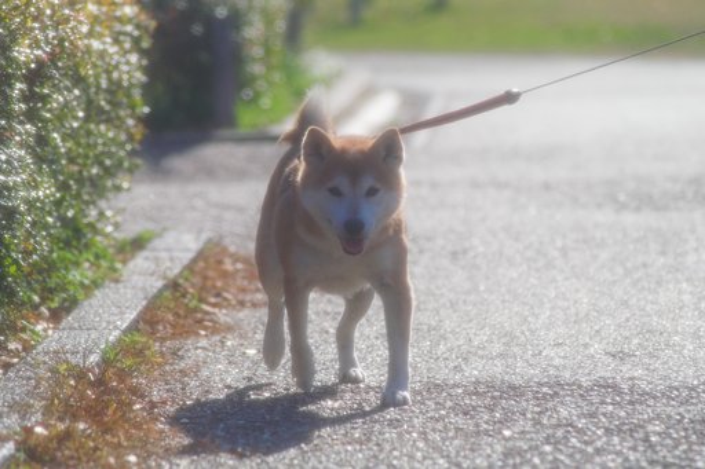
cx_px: 352
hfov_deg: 6.5
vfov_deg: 4.4
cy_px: 234
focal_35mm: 315
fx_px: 6166
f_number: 6.3
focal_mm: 210
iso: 100
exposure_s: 1/1250
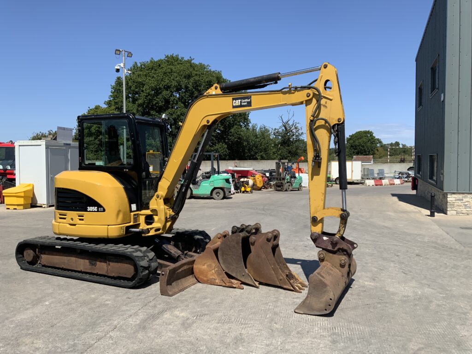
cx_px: 236
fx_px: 395
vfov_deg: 48.2
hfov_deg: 61.7
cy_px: 177
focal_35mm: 29
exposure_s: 1/2058
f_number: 1.8
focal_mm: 3
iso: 20
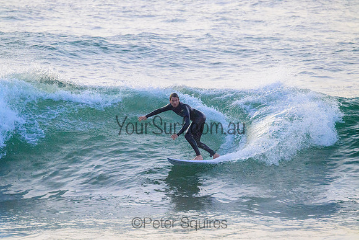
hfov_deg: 3.2
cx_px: 180
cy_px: 120
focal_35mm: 650
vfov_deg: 2.1
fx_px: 6483
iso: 3200
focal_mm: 650
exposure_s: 1/1600
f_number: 11
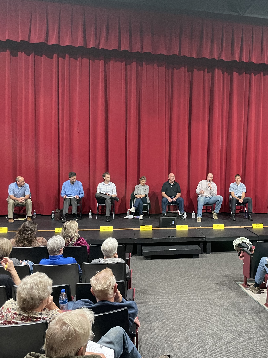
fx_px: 361
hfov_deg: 39.8
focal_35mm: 35
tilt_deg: -2.7
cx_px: 194
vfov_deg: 52.6
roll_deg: -1.6
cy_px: 180
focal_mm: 4.2
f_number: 1.6
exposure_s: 1/40
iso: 400
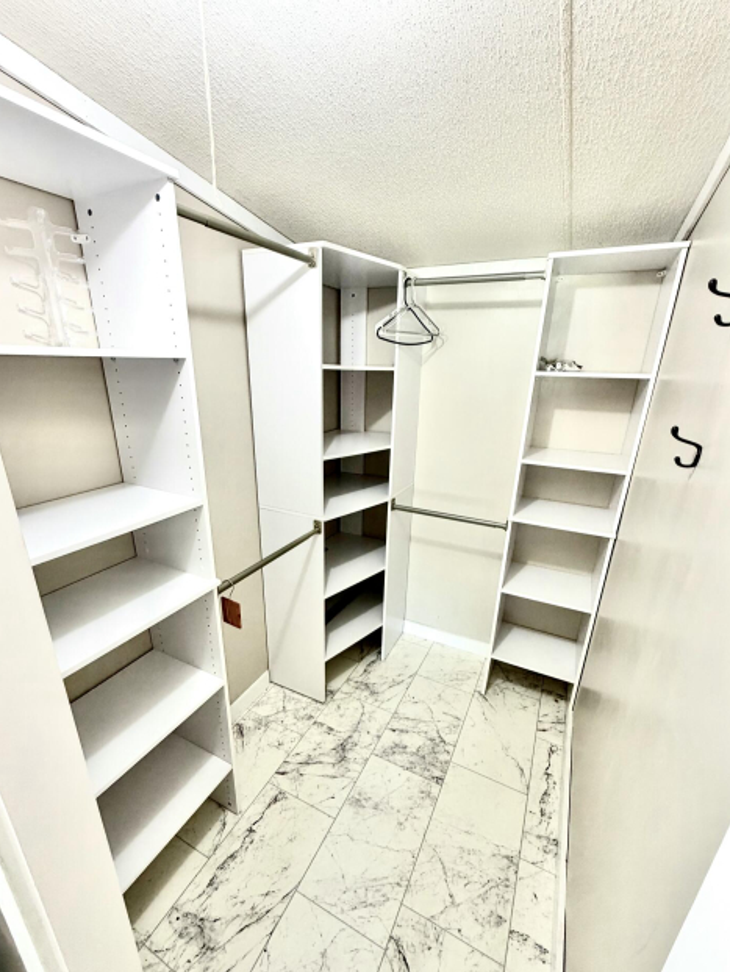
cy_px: 520
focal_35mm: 15
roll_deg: -1.2
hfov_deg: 81.8
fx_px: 421
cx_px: 360
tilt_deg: -20.3
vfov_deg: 98.0
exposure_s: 1/60
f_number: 2.2
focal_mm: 2.22
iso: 250
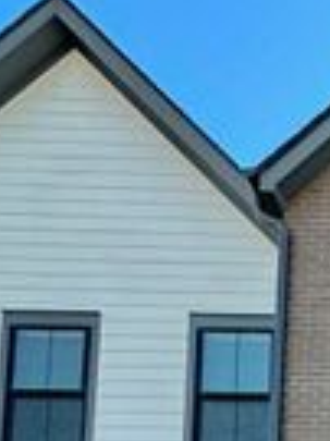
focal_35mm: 69
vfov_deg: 17.8
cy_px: 916
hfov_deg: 15.5
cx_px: 712
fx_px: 878
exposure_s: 1/145
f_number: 2.2
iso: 40
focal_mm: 2.22
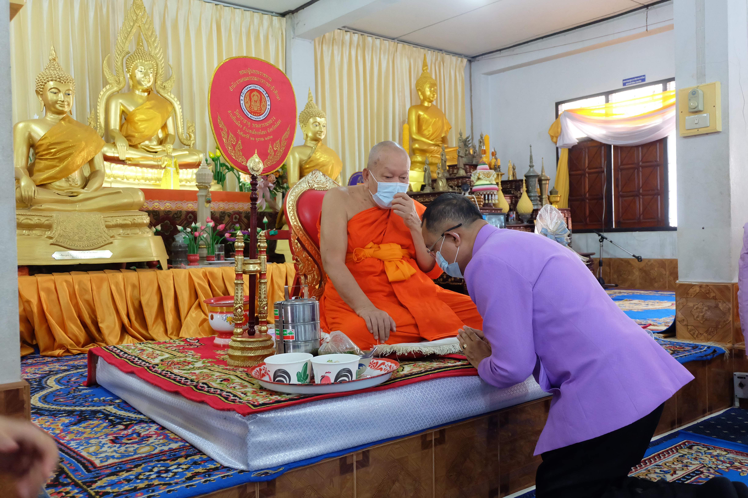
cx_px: 374
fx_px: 623
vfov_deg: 43.6
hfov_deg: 61.9
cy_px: 249
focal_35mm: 30
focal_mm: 20.1
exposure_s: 1/70
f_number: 3.8
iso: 4000
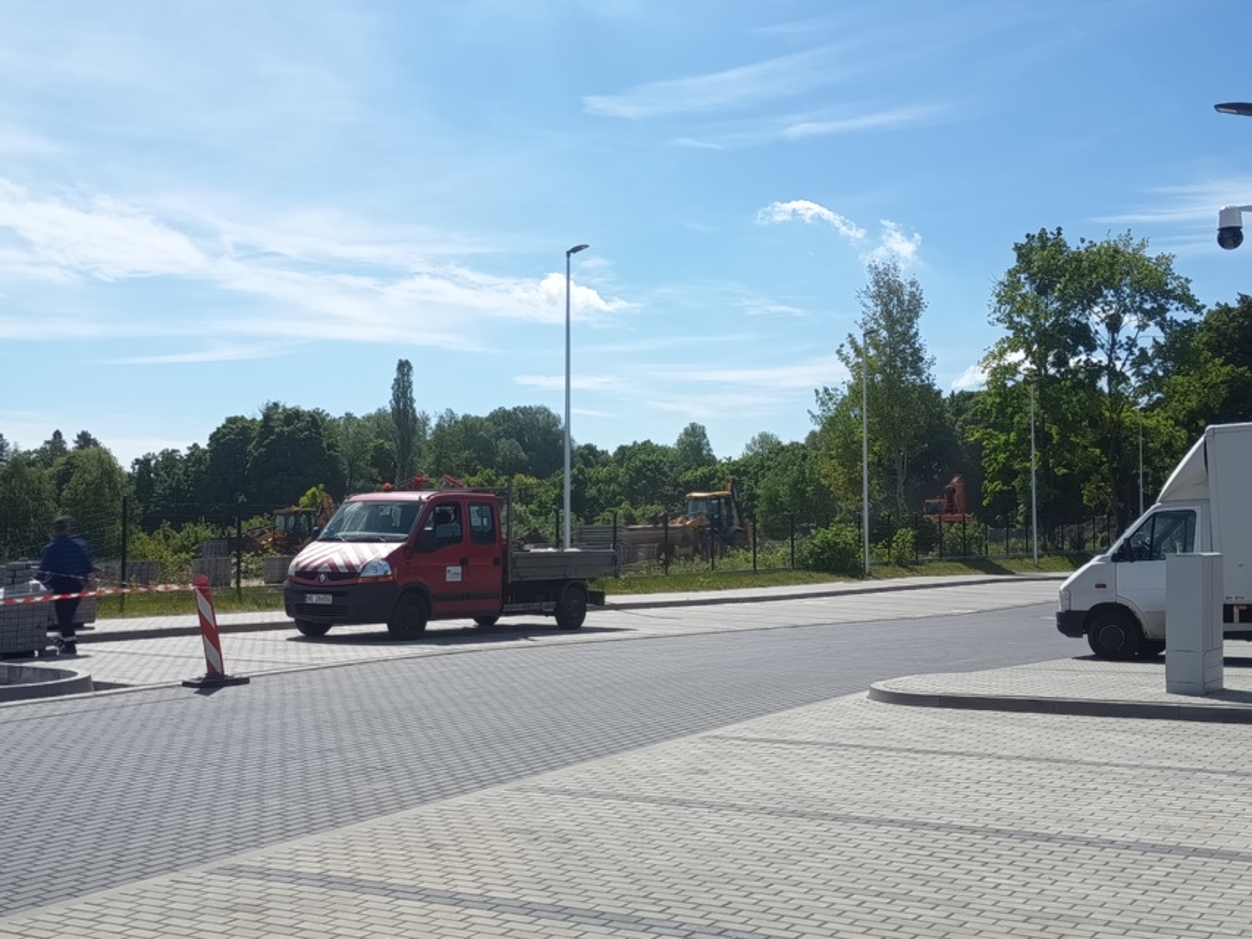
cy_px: 470
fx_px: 1555
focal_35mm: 43
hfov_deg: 43.8
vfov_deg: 33.6
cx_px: 626
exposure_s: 1/843
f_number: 1.7
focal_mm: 5.27
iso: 53
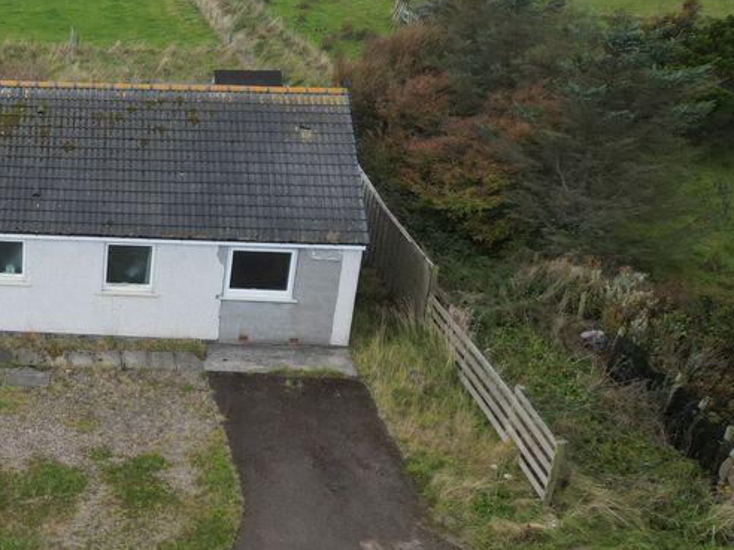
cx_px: -6
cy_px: 267
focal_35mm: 50
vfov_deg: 29.1
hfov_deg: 34.6
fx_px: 1060
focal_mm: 6.72
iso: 200
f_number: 1.7
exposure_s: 1/1000
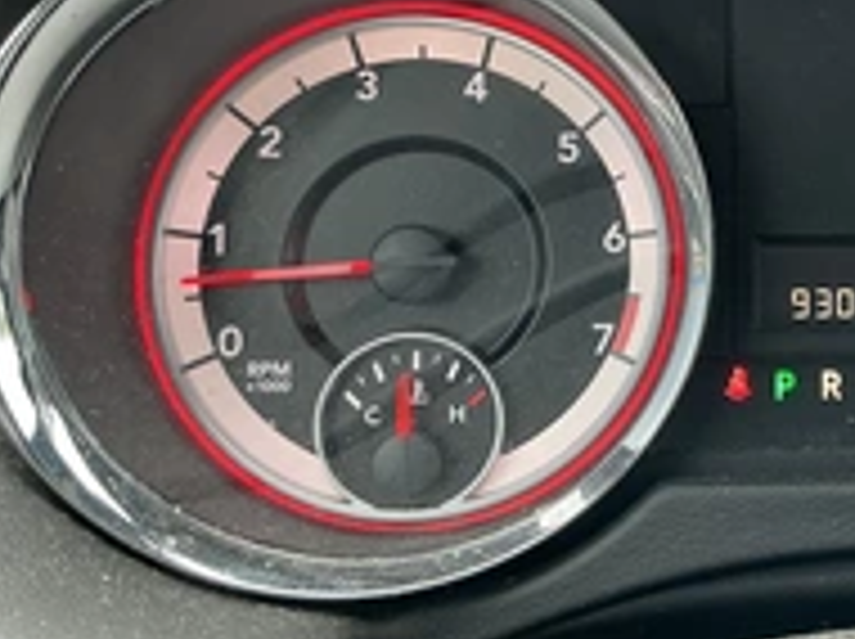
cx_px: 855
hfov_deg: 30.4
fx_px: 1455
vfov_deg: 24.5
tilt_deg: -19.3
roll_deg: -1.3
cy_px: 162
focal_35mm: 59
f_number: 1.8
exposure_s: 1/60
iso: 100
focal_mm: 3
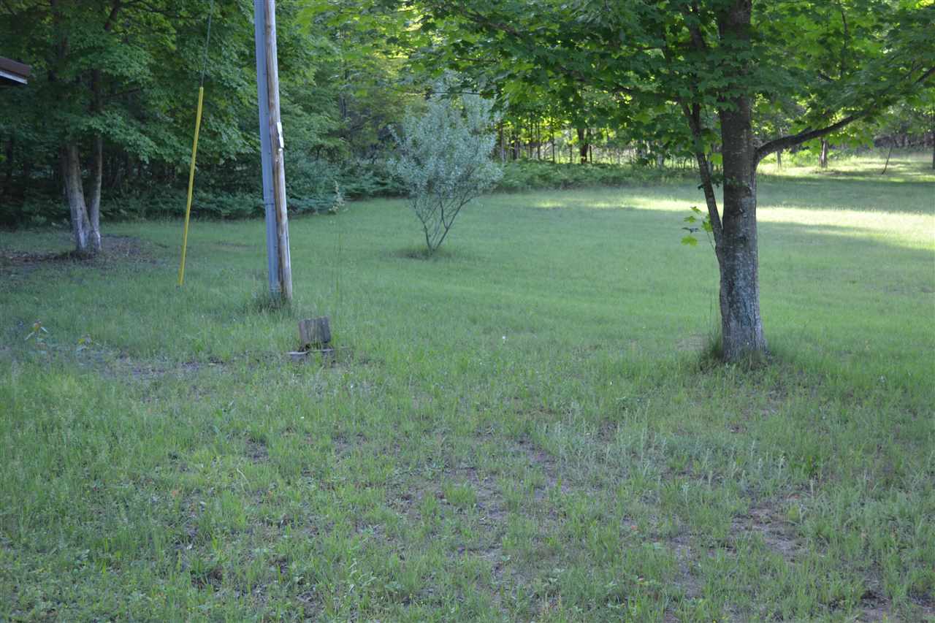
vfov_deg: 26.5
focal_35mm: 51
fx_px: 1324
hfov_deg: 38.9
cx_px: 468
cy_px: 312
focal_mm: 34
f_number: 5.6
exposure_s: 1/125
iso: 320
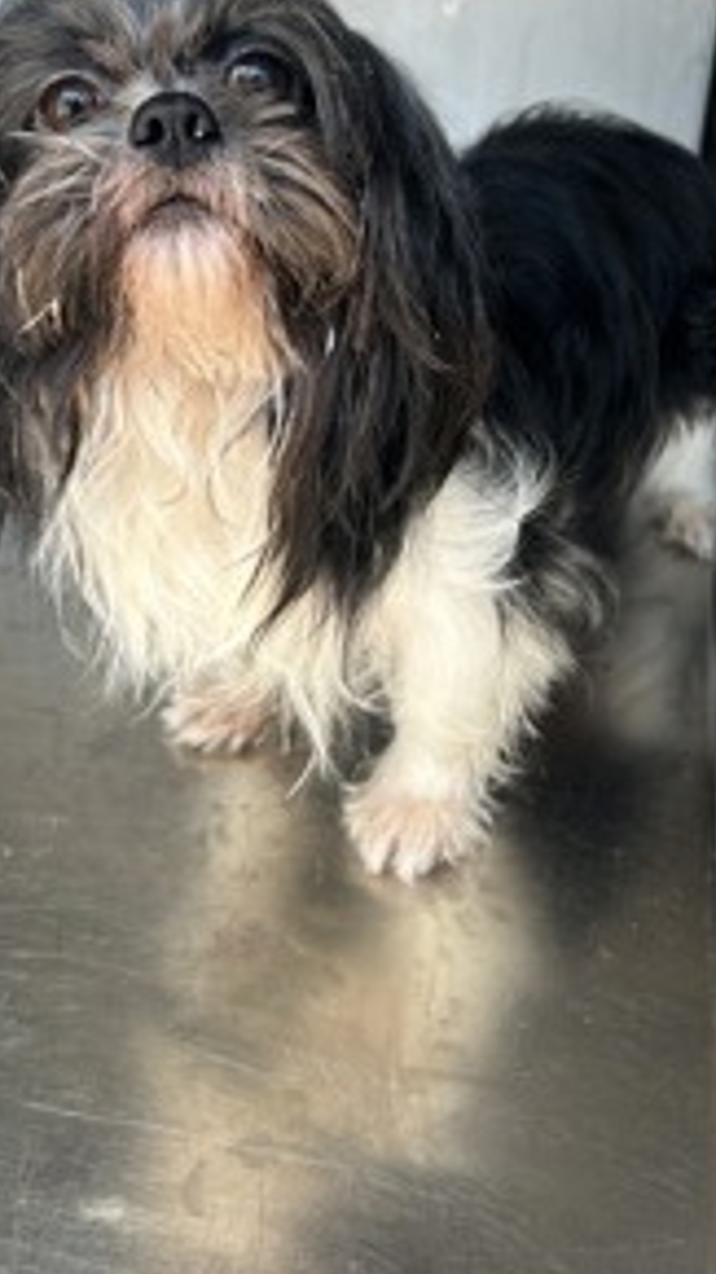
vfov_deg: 48.7
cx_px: 257
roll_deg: -0.2
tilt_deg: -30.3
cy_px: 439
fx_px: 1385
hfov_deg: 28.9
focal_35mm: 41
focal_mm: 5.7
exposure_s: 1/121
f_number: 1.5
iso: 40
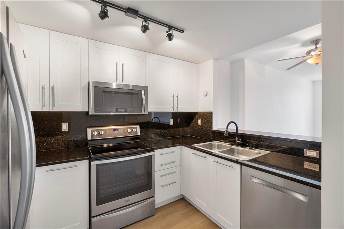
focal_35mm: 15
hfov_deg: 100.4
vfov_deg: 77.3
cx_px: 172
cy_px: 114
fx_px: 143
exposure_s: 1/40
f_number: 8
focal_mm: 10
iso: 250
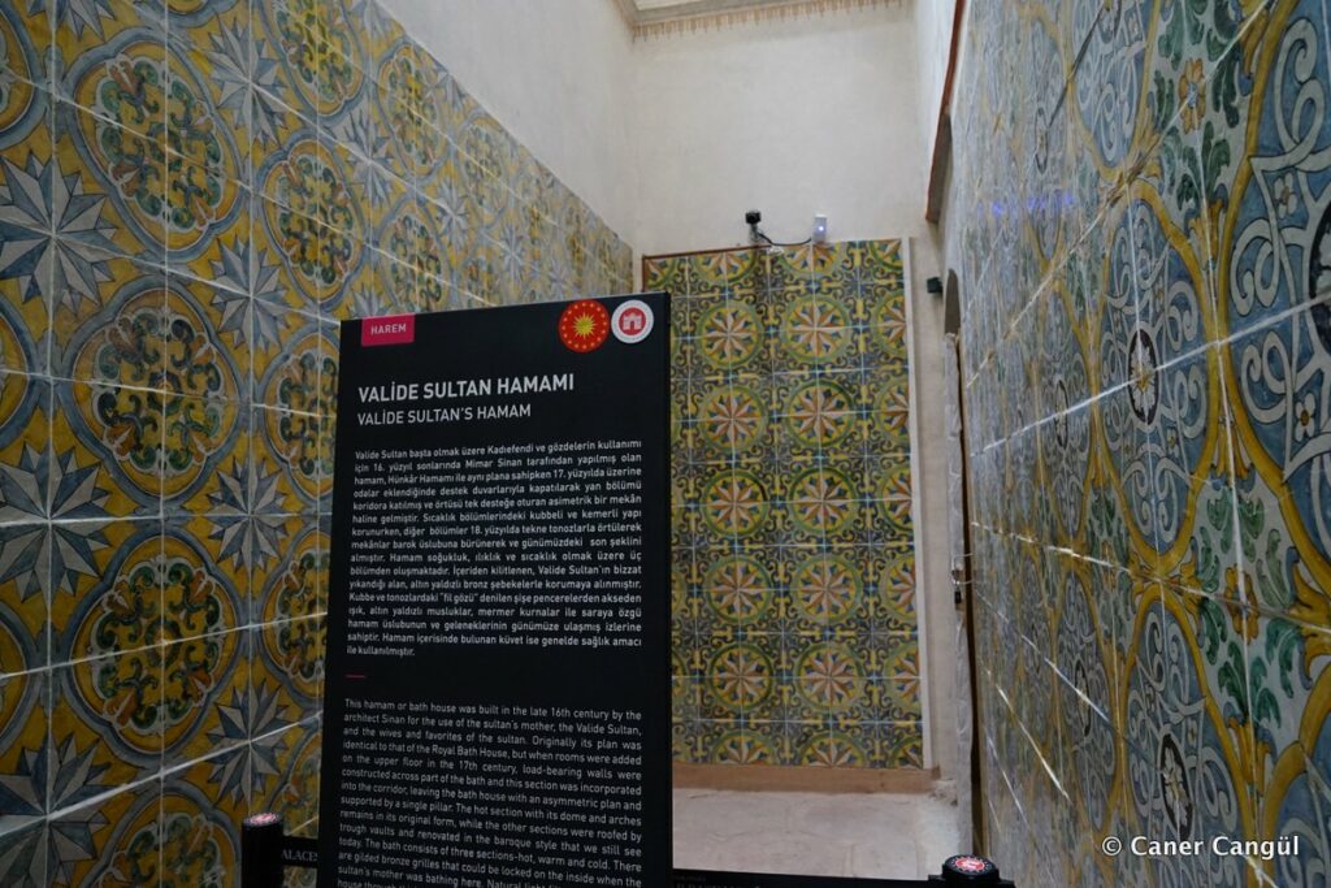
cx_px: 666
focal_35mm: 24
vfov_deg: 53.1
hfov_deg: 73.7
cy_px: 444
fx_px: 887
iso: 3200
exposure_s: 1/13
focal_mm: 24
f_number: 7.1
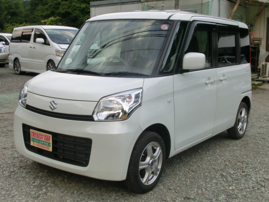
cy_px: 101
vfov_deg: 28.6
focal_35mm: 51
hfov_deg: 37.5
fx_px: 396
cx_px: 134
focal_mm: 9.09
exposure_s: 1/800
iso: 800
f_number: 4.4
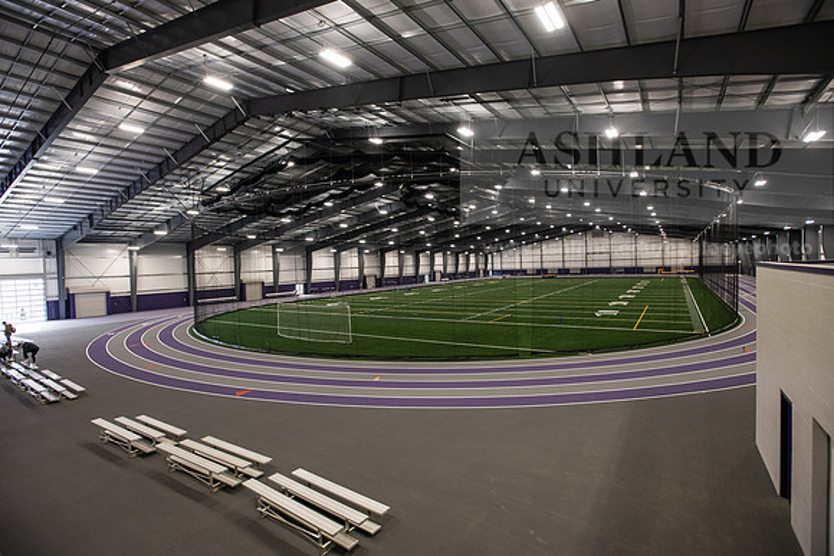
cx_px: 417
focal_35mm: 17
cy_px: 278
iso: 1600
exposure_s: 1/160
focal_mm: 17
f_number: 4.5
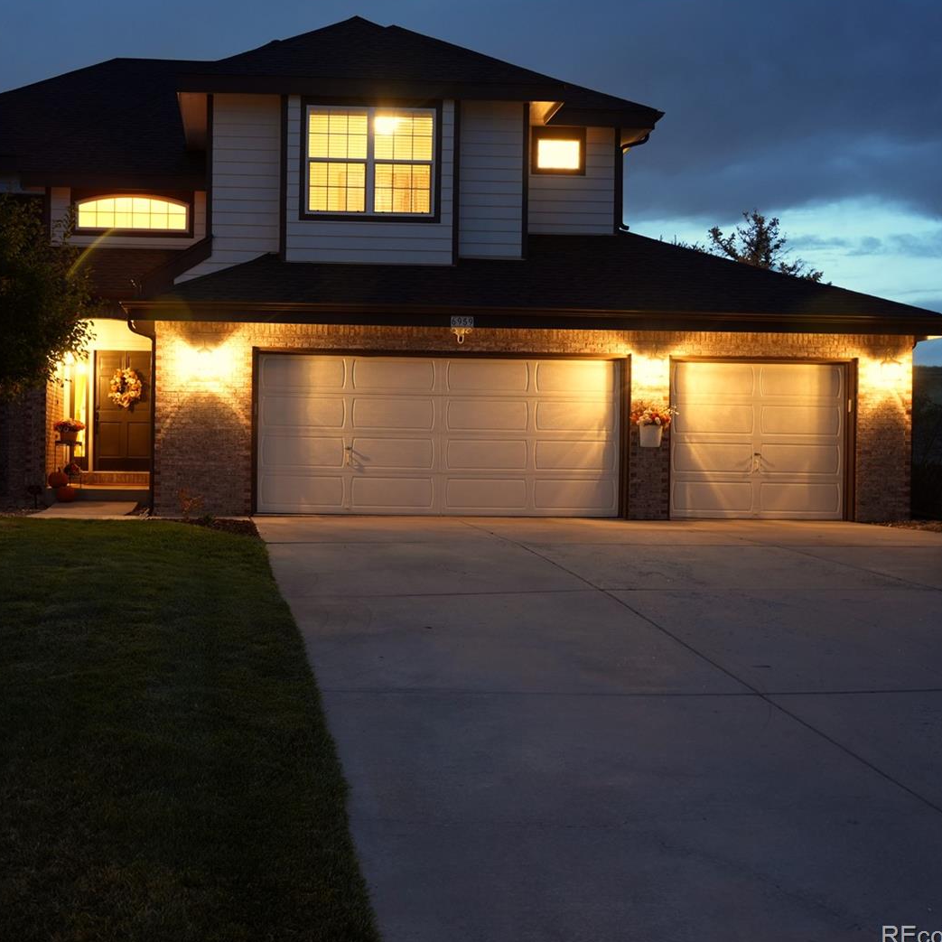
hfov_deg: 38.7
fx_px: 1324
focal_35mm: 43
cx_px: 305
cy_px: 473
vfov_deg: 39.2
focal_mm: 33
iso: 800
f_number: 8
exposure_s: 2
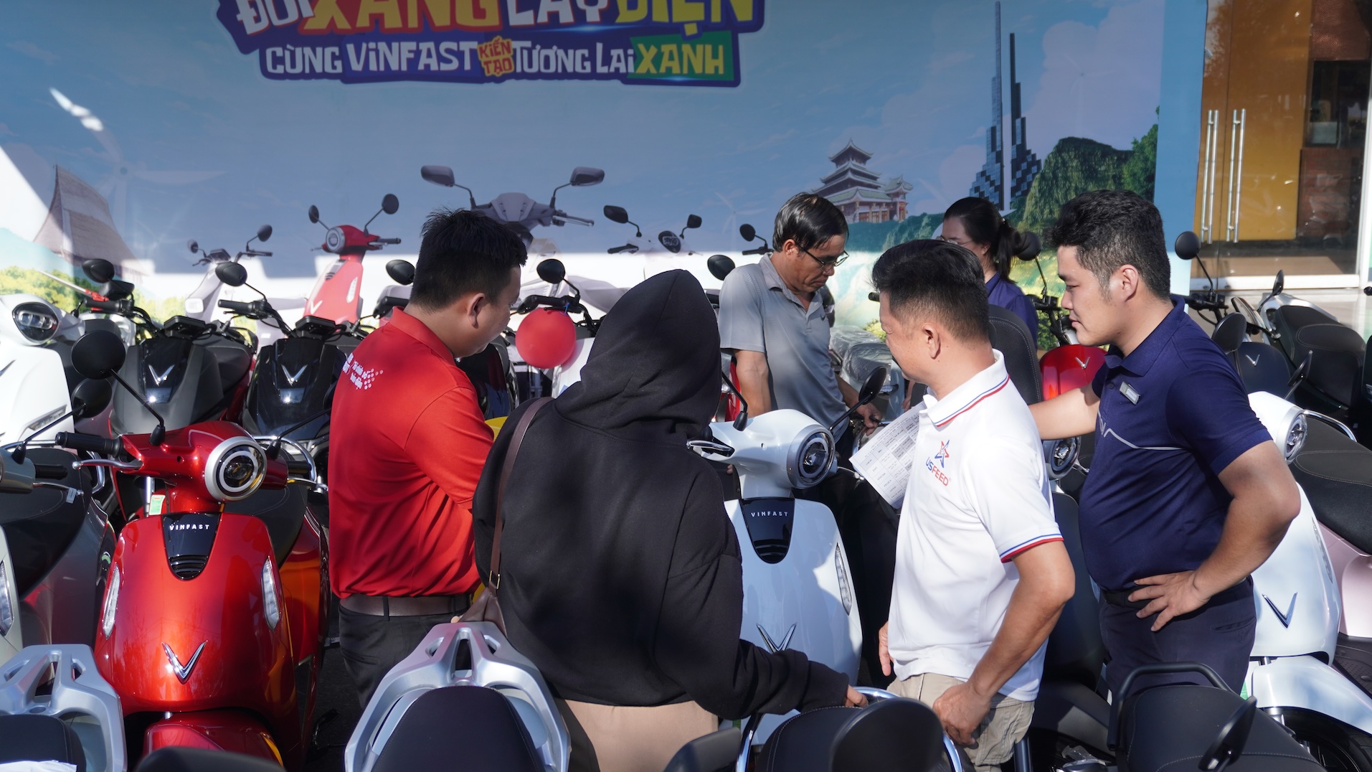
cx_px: 685
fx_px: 1492
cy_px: 387
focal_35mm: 41
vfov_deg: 29.0
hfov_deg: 49.4
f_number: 4.5
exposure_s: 1/640
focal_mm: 26
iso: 100
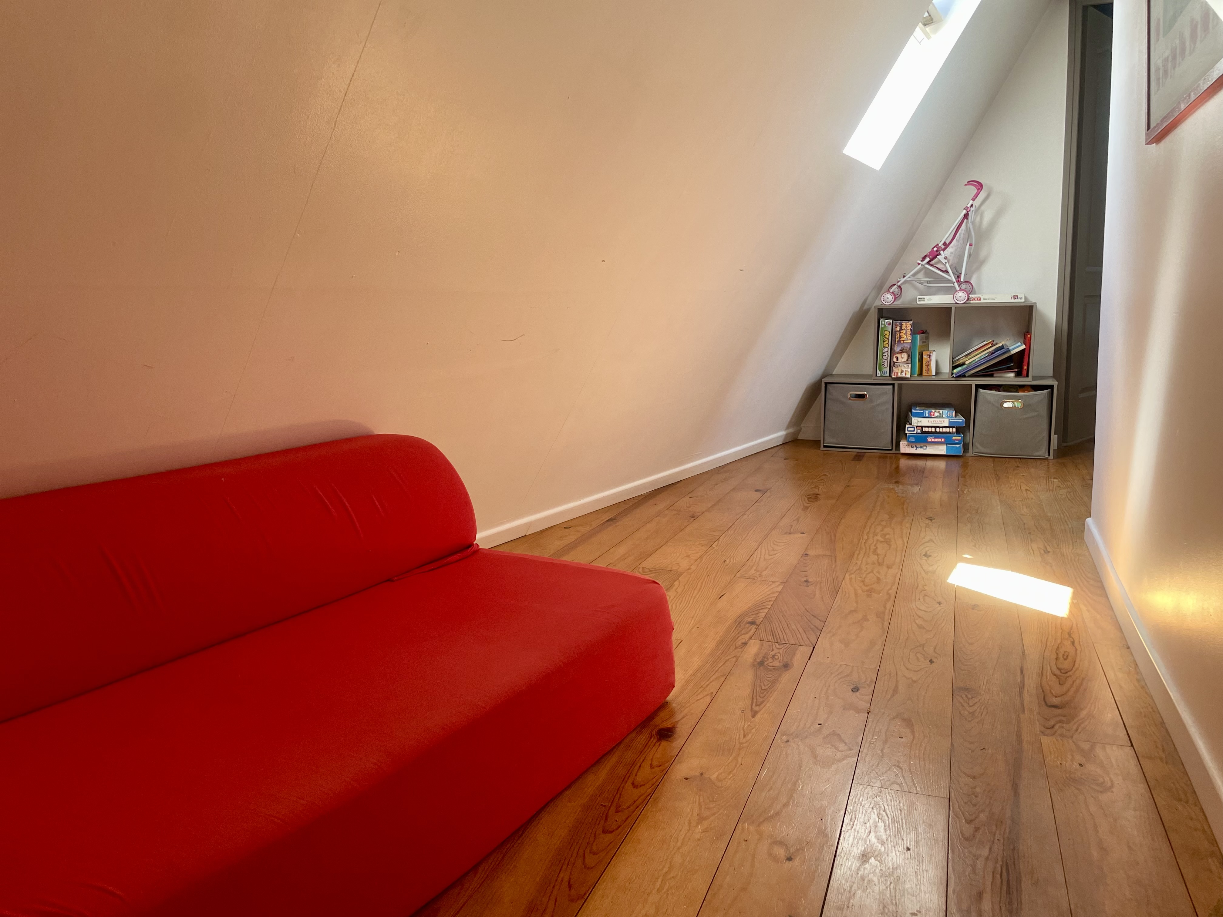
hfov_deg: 67.3
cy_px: 458
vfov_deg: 53.1
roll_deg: +2.9
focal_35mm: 26
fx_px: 919
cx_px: 612
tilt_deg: -8.3
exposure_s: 1/121
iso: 125
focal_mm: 4.2
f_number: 1.6
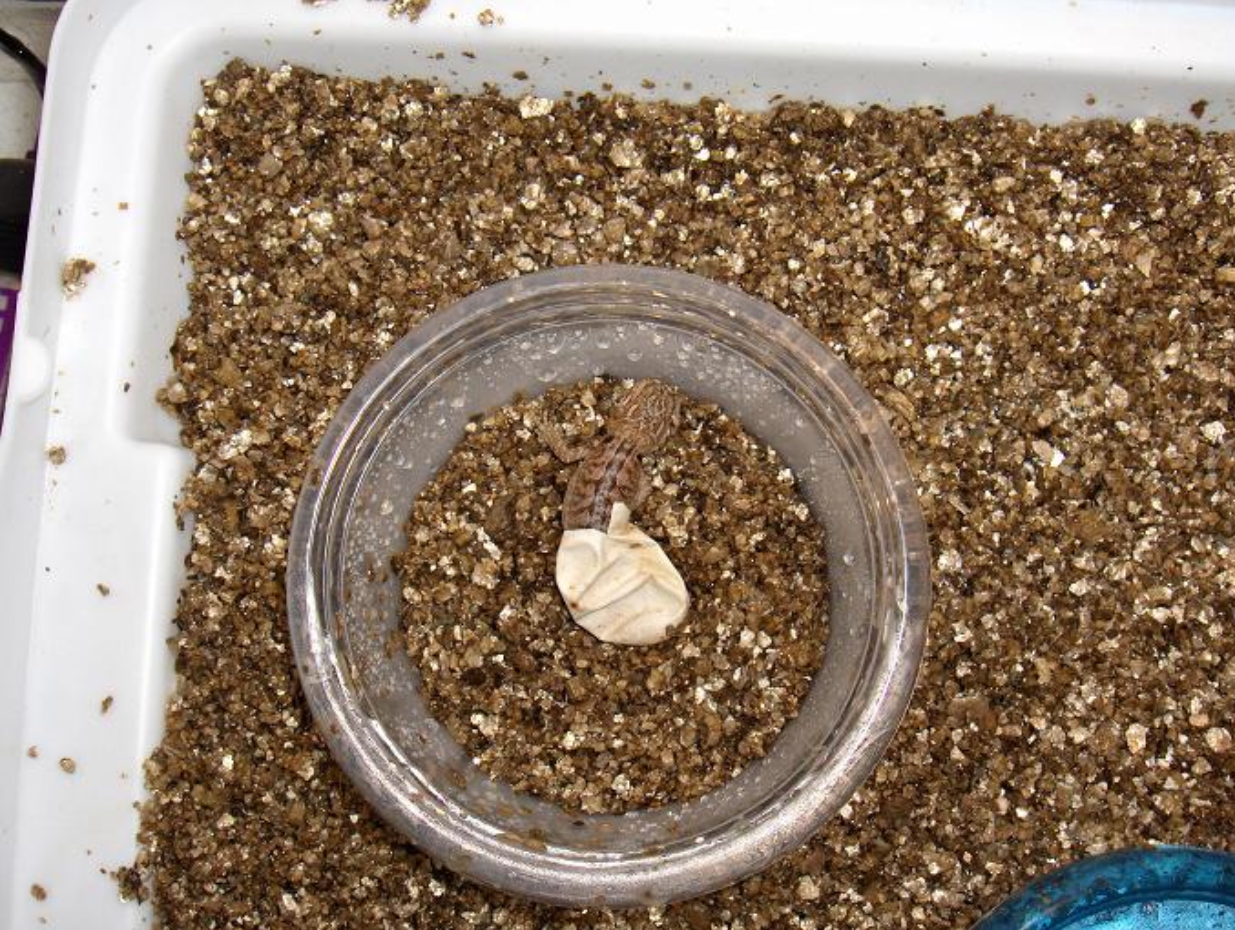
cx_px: 620
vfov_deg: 35.2
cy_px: 487
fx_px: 1465
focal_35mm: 41
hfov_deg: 45.7
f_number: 4.8
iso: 100
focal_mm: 8
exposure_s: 1/60
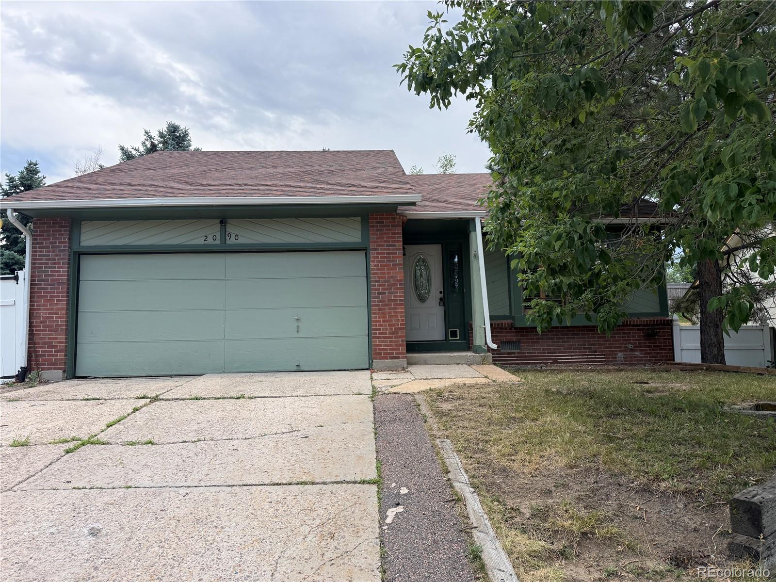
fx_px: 538
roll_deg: +0.9
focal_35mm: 24
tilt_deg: +6.0
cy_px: 291
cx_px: 388
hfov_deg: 71.6
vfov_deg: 56.8
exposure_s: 1/2370
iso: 100
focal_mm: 6.76
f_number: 1.78
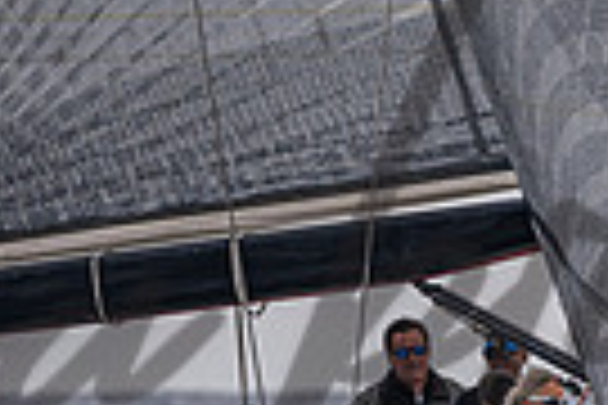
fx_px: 26497
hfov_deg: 1.3
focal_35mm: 1569
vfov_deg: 0.9
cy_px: 269
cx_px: 603
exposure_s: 1/1250
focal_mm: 350
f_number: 5.6
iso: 400
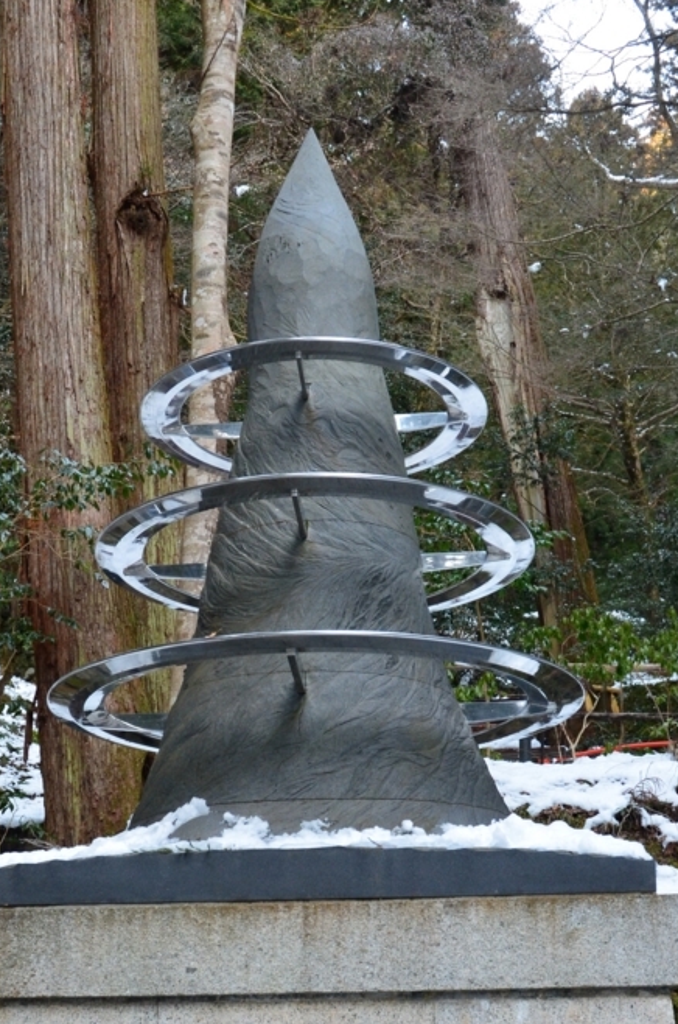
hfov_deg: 24.1
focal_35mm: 56
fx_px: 1589
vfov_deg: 35.2
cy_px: 716
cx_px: 295
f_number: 7.1
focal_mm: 24
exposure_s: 1/30
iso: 800
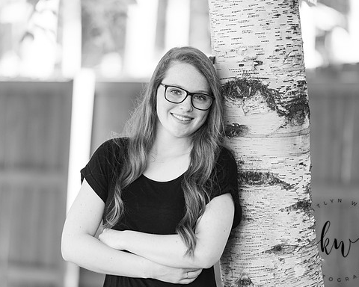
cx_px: 189
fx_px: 2412
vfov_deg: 6.8
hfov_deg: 8.5
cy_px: 144
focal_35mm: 227
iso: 400
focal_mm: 200
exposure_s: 1/200
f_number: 2.8
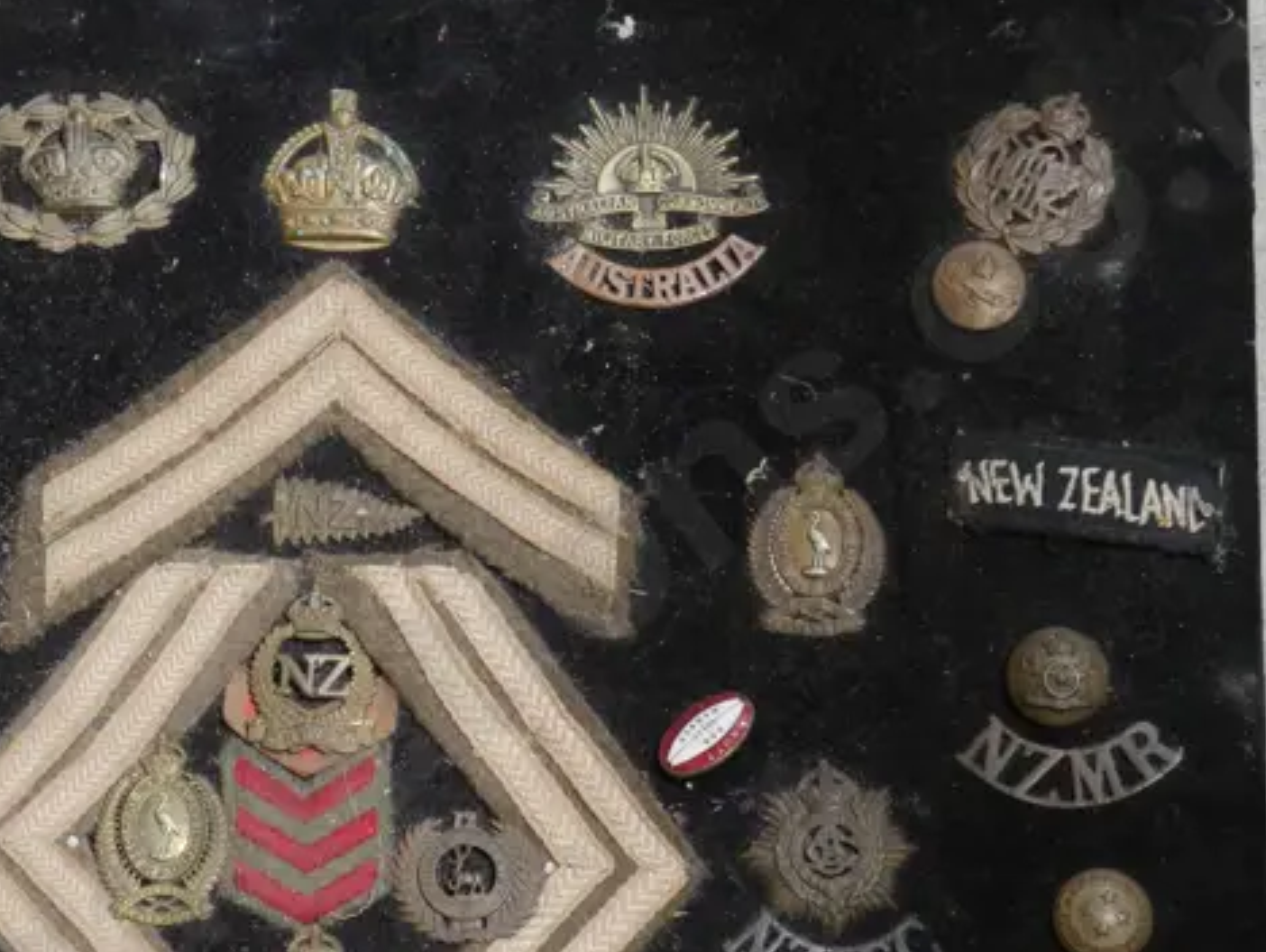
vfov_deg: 10.6
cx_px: 281
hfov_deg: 14.0
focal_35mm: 140
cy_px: 815
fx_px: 5125
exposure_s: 1/80
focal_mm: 32
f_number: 5.4
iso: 1250
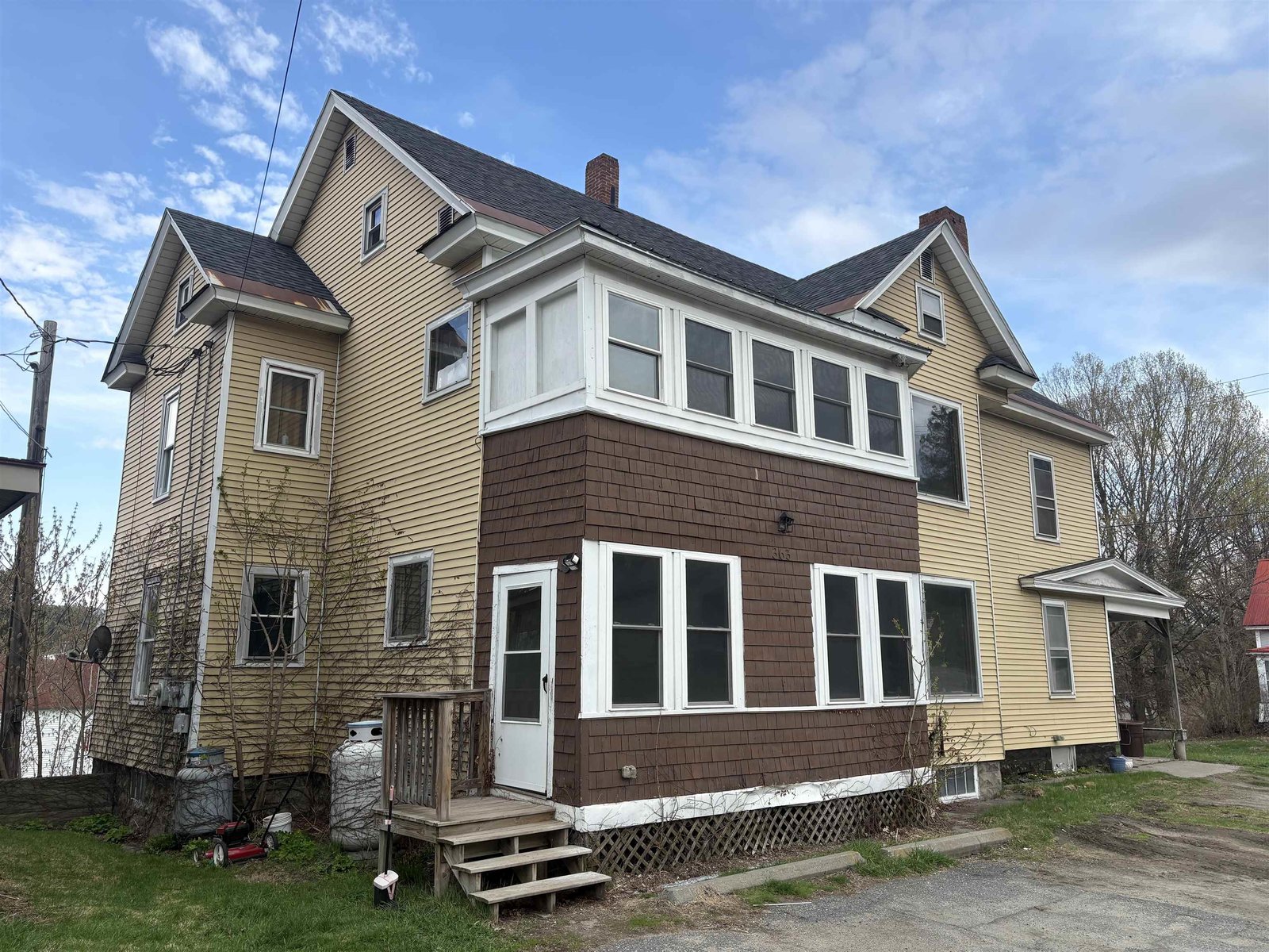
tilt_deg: +13.3
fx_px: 953
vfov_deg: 53.1
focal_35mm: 26
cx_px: 634
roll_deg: +0.4
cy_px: 476
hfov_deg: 67.3
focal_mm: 5.96
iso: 50
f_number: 1.6
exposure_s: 1/1239
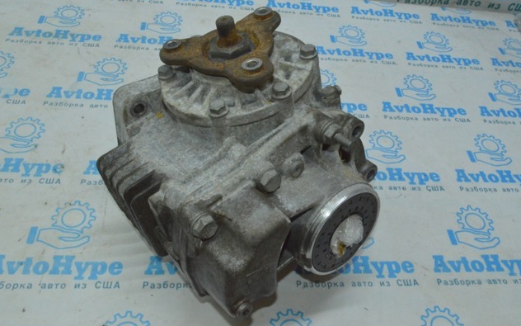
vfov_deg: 37.3
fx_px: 483
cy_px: 156
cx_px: 260
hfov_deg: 56.7
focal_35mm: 34
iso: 5000
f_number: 25
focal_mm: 22
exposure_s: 1/50
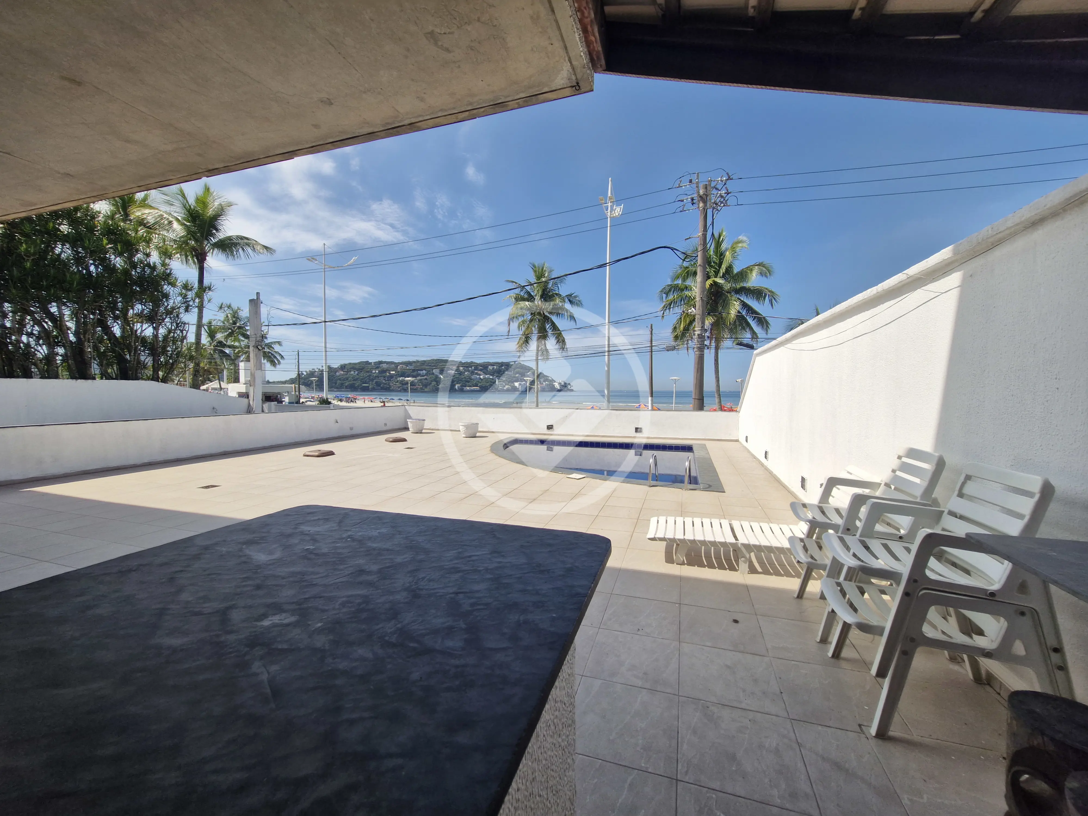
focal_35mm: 13
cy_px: 408
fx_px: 409
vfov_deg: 89.9
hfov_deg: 106.2
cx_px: 544
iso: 50
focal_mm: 1.74
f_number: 2.2
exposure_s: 1/2368
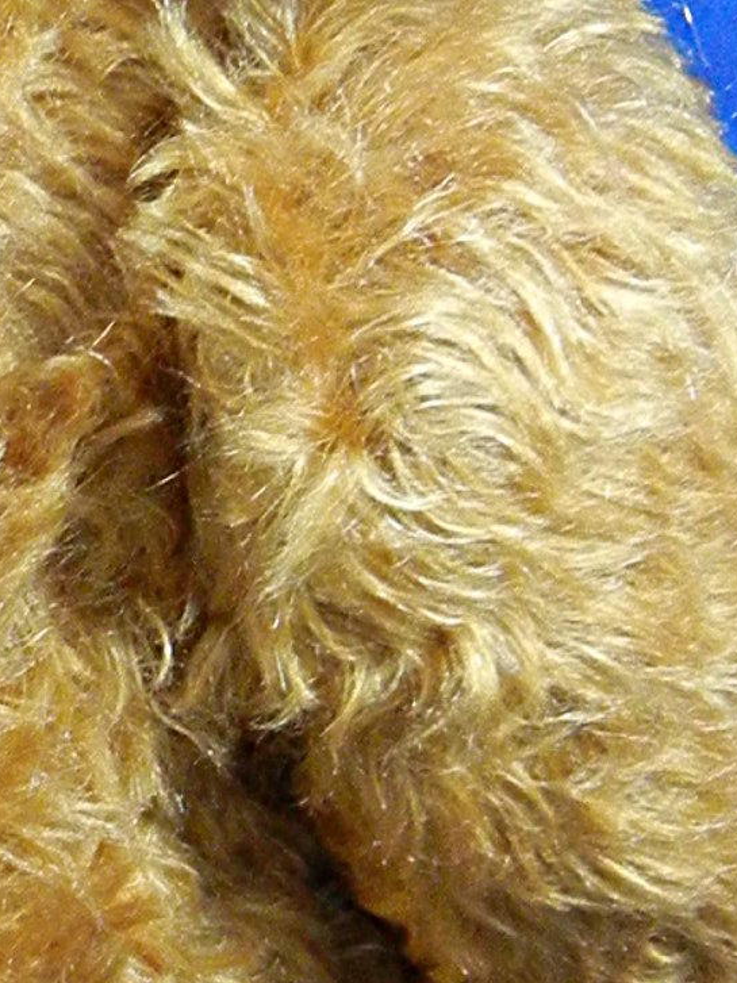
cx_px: -291
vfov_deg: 12.0
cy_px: 530
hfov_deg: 8.8
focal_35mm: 165
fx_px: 4685
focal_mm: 5.4
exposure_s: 1/30
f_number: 3.5
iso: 278
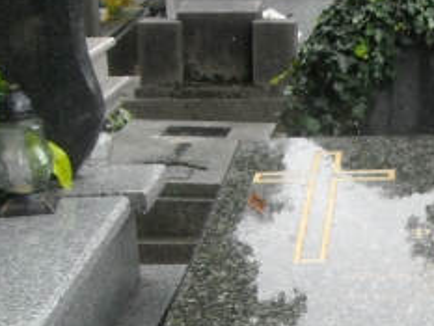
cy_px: 319
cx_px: 471
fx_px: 1204
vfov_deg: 15.2
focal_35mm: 96
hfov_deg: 19.6
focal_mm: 5.7
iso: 295
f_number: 2.8
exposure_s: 1/60
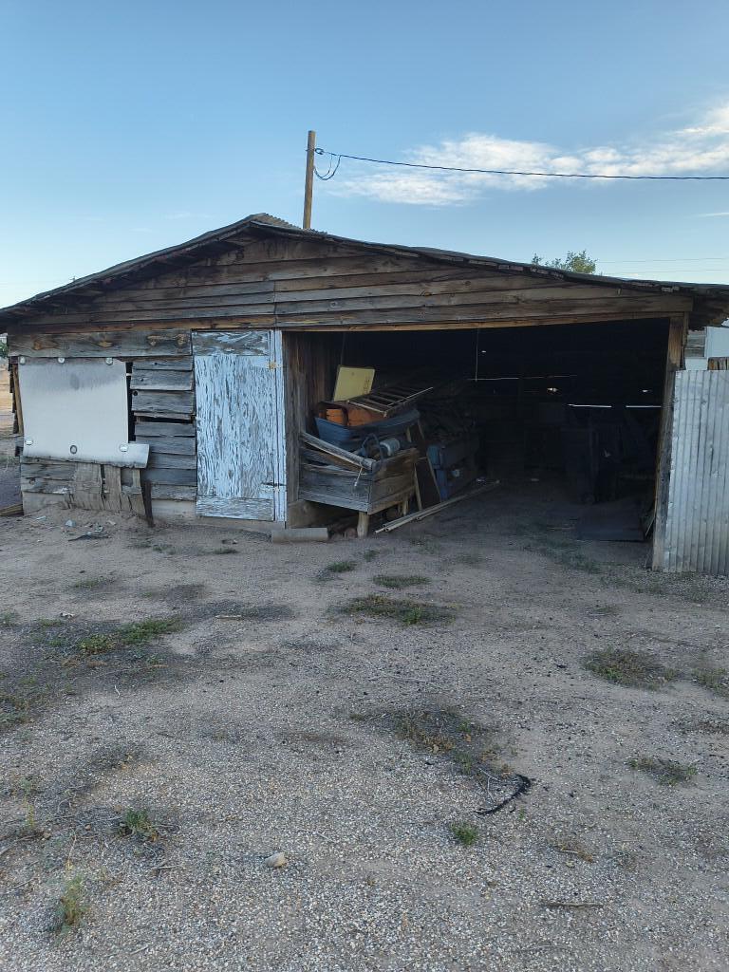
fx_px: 702
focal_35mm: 25
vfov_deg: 69.4
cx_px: 364
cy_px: 486
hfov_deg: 54.9
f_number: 1.7
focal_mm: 4.68
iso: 100
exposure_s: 1/389
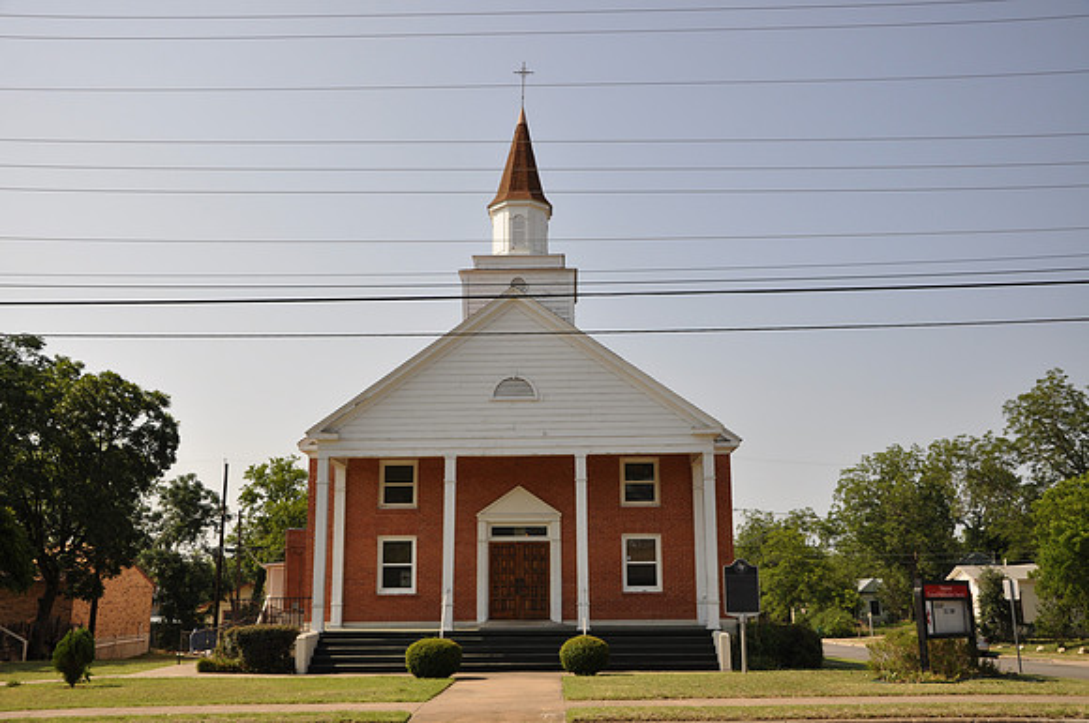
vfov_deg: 36.8
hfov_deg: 53.2
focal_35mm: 36
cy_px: 362
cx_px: 544
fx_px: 1087
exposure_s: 1/200
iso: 200
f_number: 7.1
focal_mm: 24
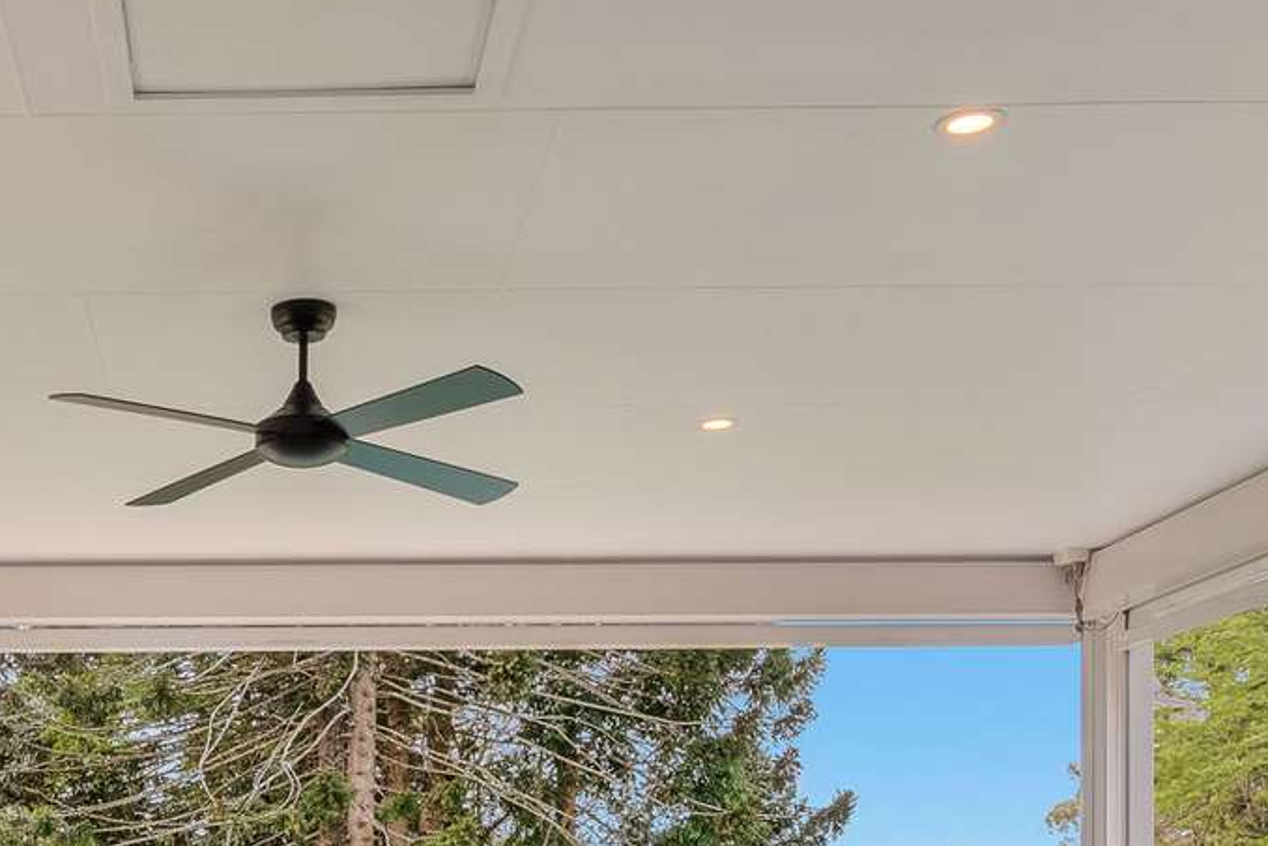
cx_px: 232
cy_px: 1091
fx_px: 1796
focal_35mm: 51
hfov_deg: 37.3
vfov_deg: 23.5
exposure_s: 1/6
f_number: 14
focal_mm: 18
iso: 200
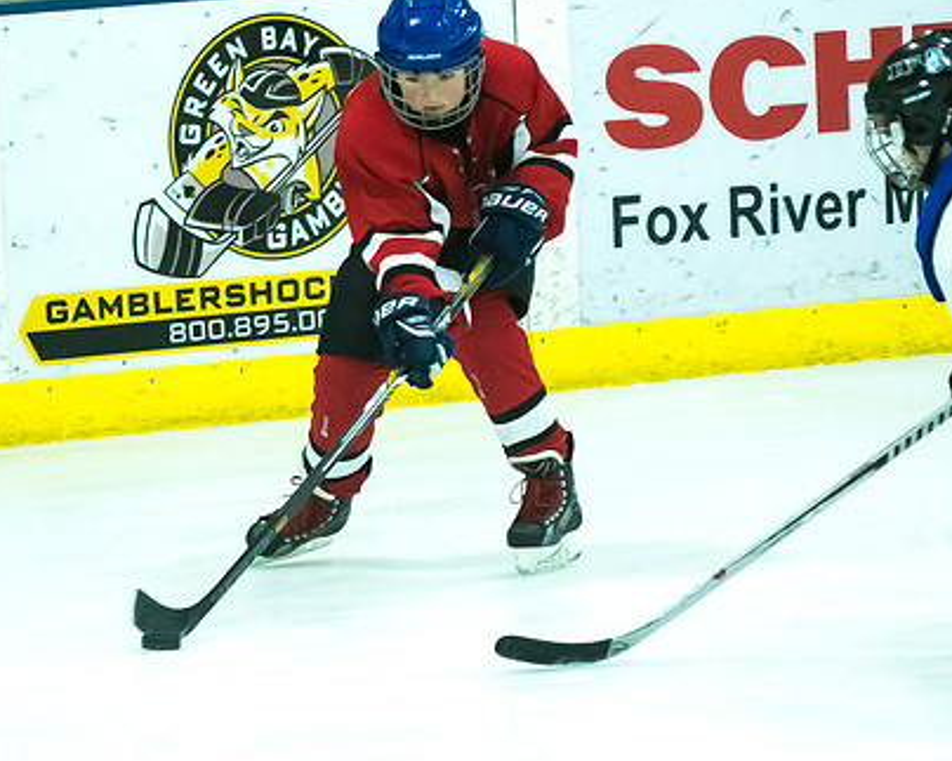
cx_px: 438
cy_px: 248
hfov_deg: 5.0
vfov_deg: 4.0
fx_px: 10986
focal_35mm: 390
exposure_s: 1/800
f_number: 5.6
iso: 6400
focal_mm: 185
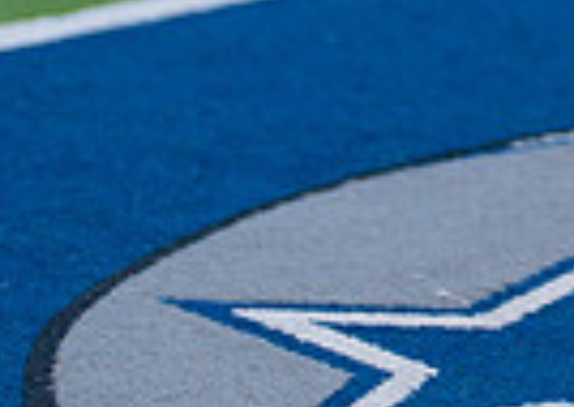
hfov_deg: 7.5
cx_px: 1160
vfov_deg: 5.4
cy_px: -311
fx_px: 4228
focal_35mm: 260
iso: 200
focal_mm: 50
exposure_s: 1/400
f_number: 1.2
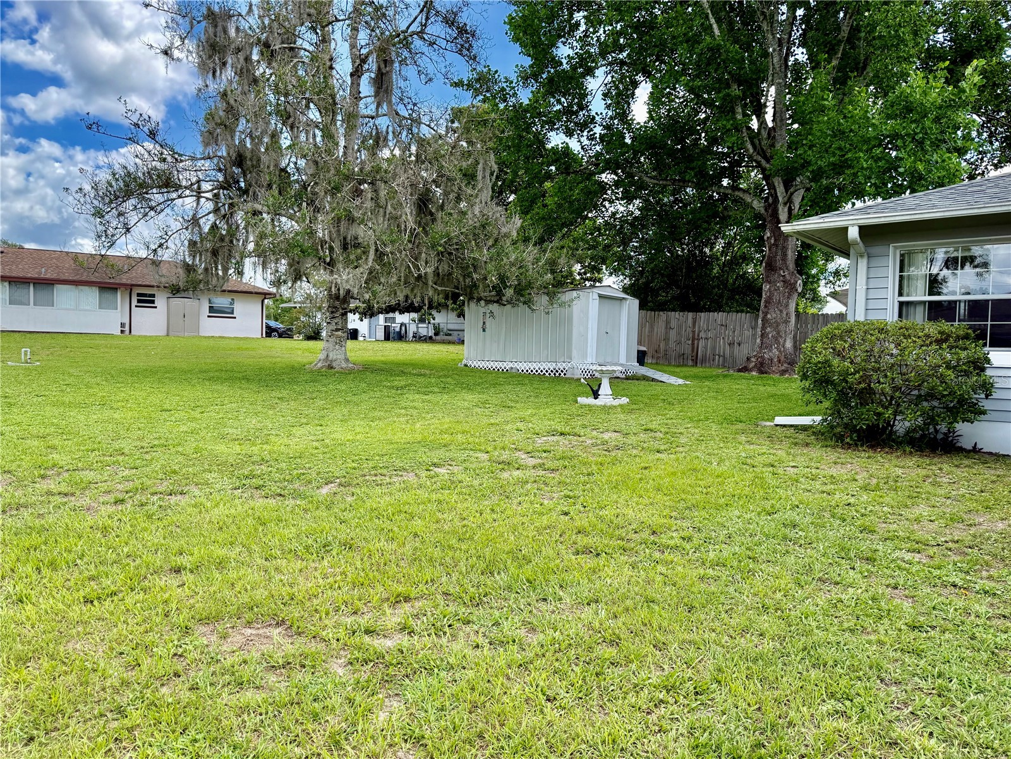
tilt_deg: -1.7
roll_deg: -2.2
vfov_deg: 56.8
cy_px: 380
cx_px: 506
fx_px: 701
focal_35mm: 24
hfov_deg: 71.6
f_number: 1.78
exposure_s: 1/1410
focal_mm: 6.76
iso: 100
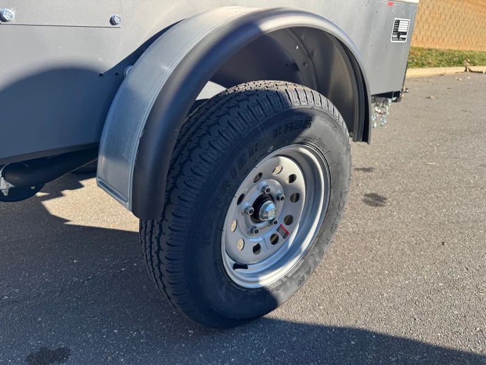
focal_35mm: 24
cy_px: 182
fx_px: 337
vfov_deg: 56.8
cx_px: 243
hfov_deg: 71.6
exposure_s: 1/980
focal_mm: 6.76
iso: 80
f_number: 1.78
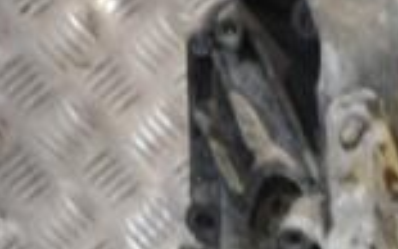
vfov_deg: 4.9
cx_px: 578
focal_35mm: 266
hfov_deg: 7.8
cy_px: 321
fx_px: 2886
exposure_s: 1/30
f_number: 5.3
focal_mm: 45
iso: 500
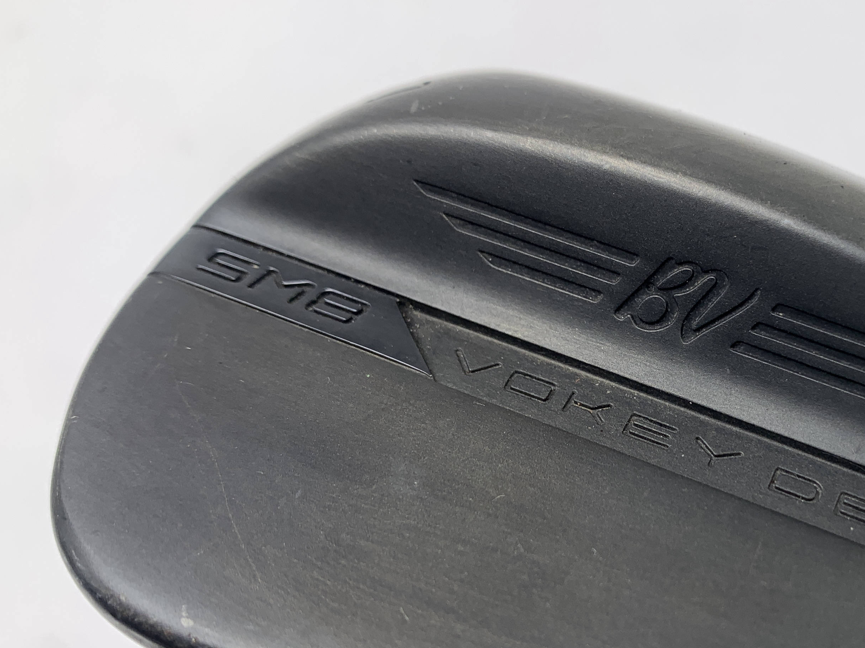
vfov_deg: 33.5
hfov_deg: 42.3
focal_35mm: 43
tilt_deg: -59.6
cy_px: 382
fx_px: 1074
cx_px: 662
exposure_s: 1/128
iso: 25
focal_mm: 4.25
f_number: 1.8
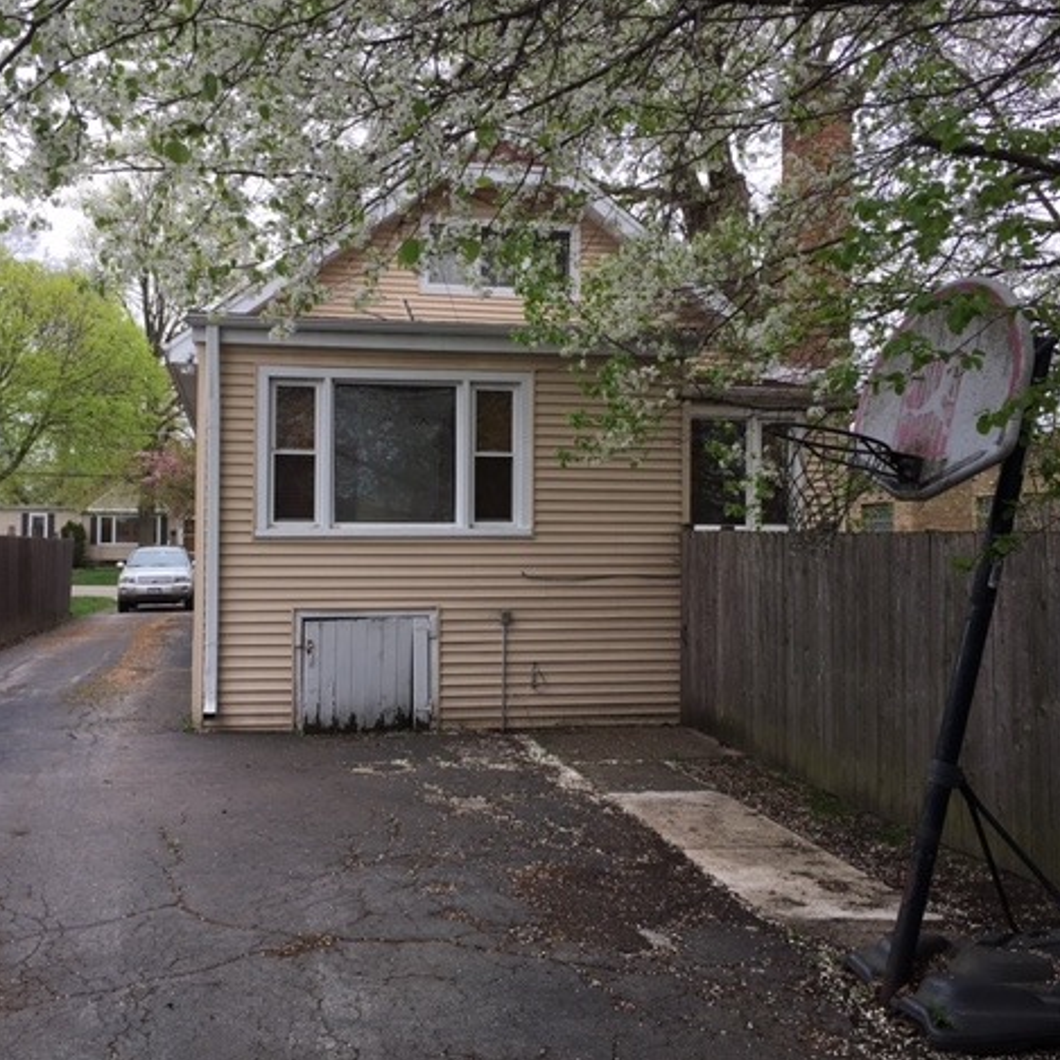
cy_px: 522
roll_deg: -0.9
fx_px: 1213
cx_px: 502
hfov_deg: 47.2
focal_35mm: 35
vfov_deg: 47.2
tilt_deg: +1.0
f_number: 2.2
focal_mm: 4.15
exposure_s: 1/353
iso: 25
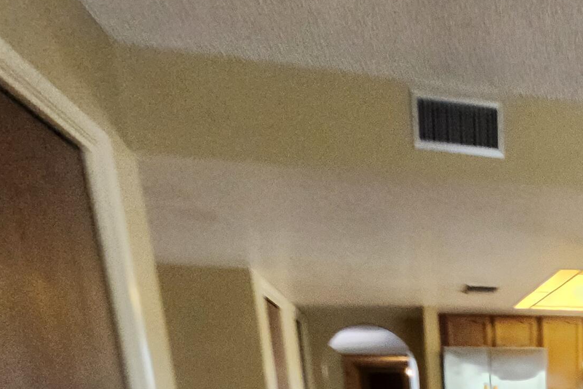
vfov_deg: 26.6
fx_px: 599
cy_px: 574
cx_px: 634
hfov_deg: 41.8
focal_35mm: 37
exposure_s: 1/60
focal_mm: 1.74
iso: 320
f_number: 2.2
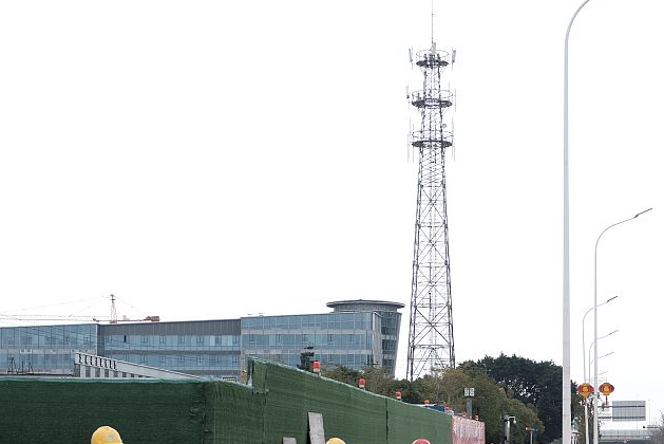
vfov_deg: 16.5
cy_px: 366
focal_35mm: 82
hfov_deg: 24.6
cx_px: 437
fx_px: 1513
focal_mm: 28.9
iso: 200
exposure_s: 1/500
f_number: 3.2
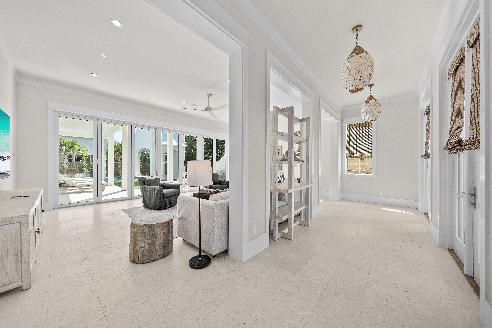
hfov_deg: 112.6
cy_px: 164
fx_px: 164
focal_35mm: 12
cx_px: 246
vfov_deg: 90.0
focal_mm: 12
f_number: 8
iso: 100
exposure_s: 1/25
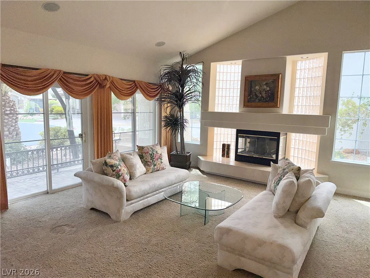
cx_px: 185
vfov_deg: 56.8
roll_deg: -1.2
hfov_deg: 71.6
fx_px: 257
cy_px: 139
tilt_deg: -7.1
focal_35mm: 24
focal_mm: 6.76
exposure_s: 1/1672
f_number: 1.78
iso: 50
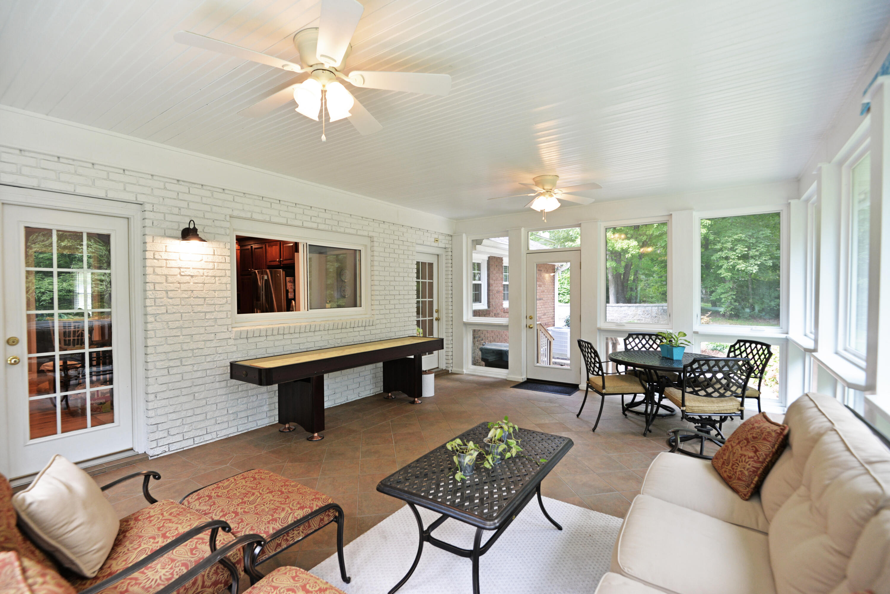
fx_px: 396
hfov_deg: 96.7
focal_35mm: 16
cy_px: 297
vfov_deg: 73.8
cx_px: 445
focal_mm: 16
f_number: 4.5
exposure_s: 1/100
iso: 400
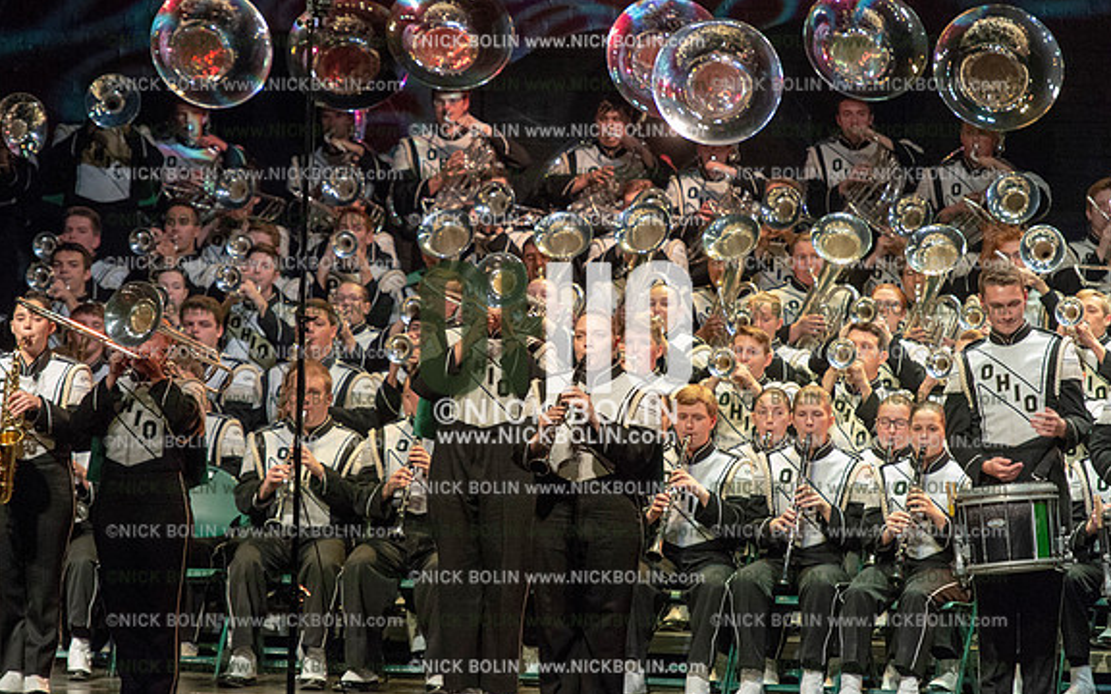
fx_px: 7448
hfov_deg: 8.5
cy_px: 353
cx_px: 556
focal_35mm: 246
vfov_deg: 5.3
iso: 8000
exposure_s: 1/250
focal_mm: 240
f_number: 5.6
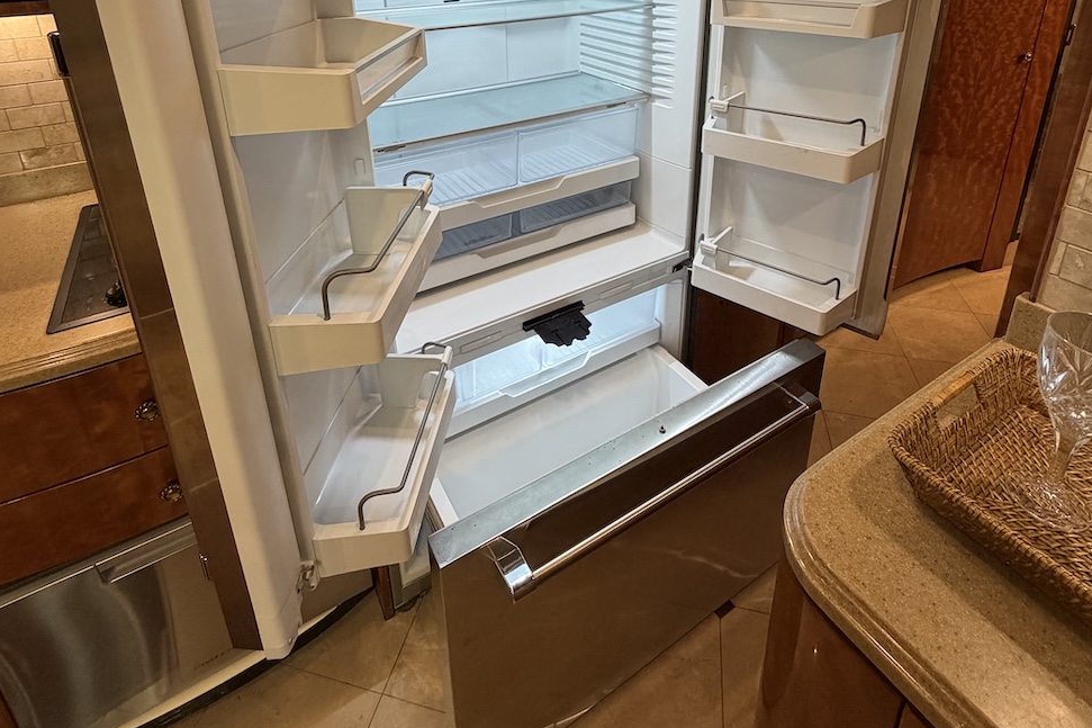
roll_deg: +0.5
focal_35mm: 20
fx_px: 607
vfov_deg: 57.0
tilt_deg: -18.6
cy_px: 139
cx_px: 547
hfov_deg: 84.0
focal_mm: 2.22
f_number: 2.2
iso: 320
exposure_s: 1/120
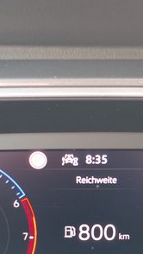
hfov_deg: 16.4
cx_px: 80
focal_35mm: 74
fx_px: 497
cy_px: 219
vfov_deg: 27.7
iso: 160
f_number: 1.8
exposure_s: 1/60
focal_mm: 4.69
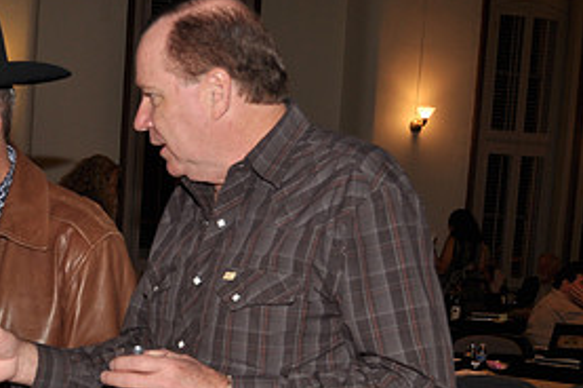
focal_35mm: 69
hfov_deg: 27.9
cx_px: 34
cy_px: 343
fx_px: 1116
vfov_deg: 19.4
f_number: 4
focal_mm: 22
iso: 200
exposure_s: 1/60
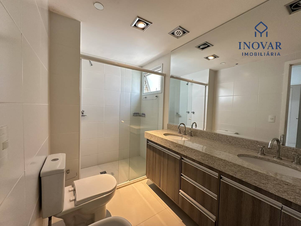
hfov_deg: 102.1
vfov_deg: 85.7
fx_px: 122
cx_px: 150
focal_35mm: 14
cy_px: 113
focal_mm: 2.22
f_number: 2.2
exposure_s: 1/120
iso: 250
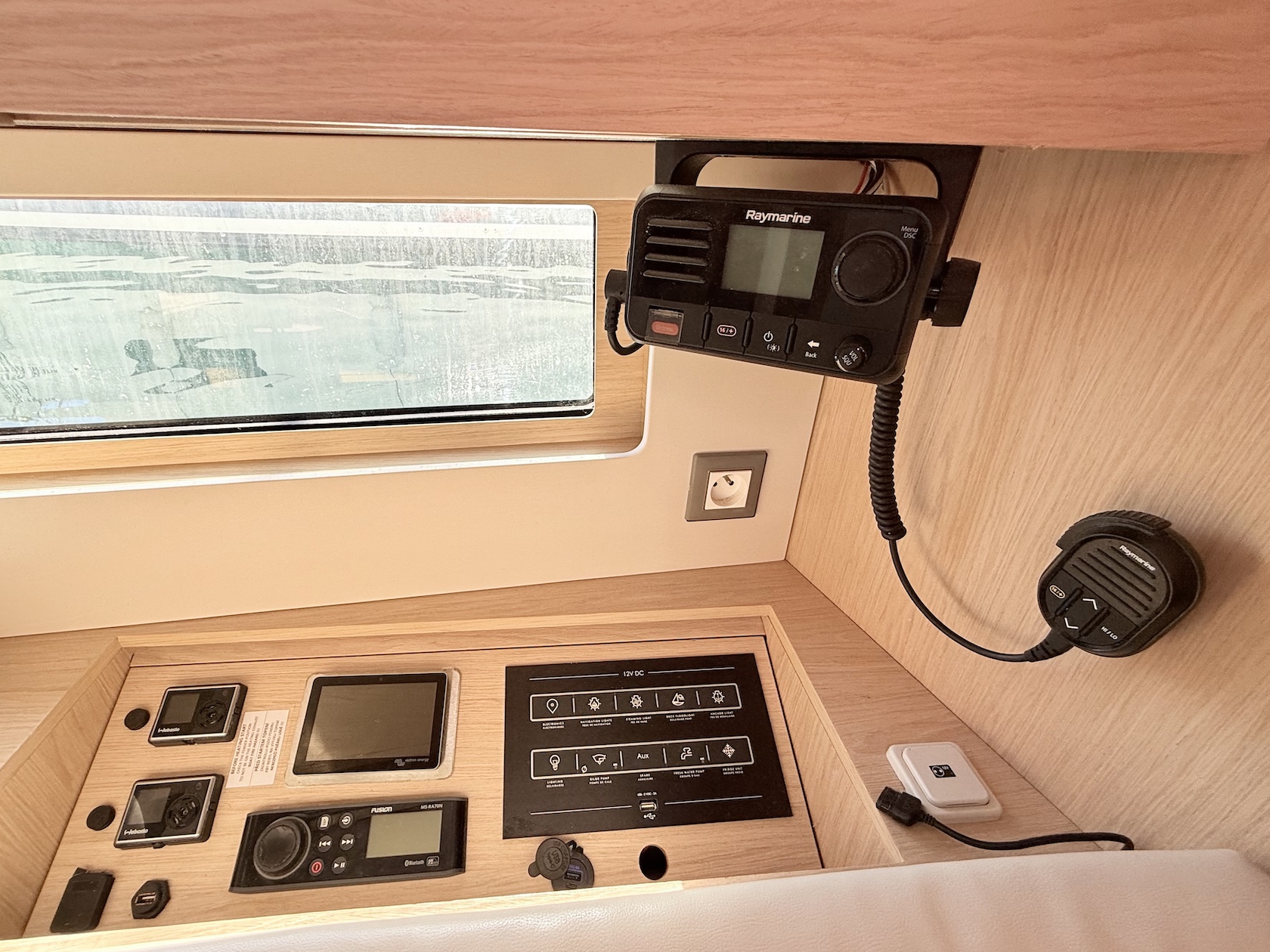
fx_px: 587
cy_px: 474
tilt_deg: -28.6
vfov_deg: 78.1
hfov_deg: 94.4
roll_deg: -2.4
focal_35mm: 16
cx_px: 598
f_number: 2.2
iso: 50
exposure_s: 1/128
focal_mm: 2.22
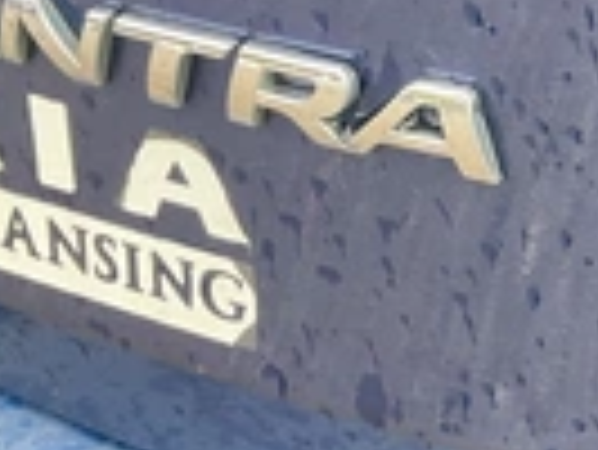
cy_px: -130
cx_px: 724
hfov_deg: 20.9
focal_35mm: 87
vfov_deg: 16.1
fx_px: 1504
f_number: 1.8
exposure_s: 1/145
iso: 32
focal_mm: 3
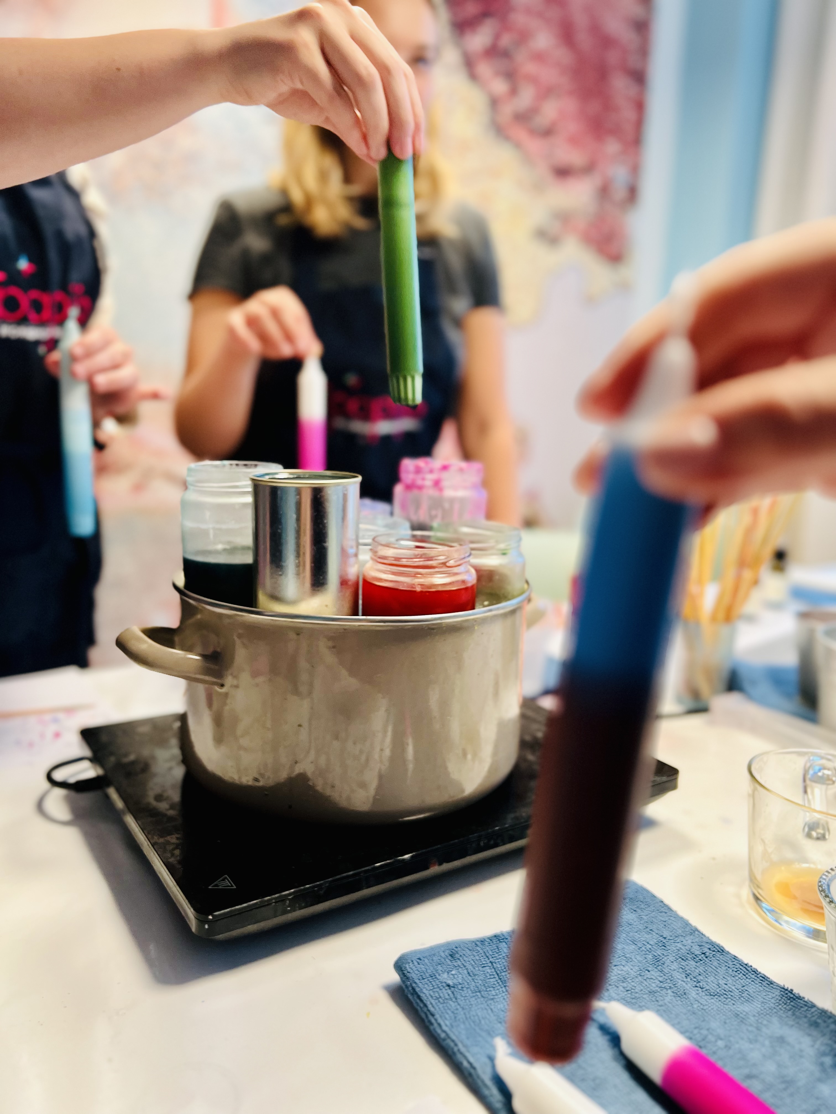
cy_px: 557
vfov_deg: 67.3
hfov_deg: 53.1
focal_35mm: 26
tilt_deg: -9.4
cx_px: 418
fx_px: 837
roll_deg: -3.0
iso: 125
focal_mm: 5.7
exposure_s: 1/100
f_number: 1.5
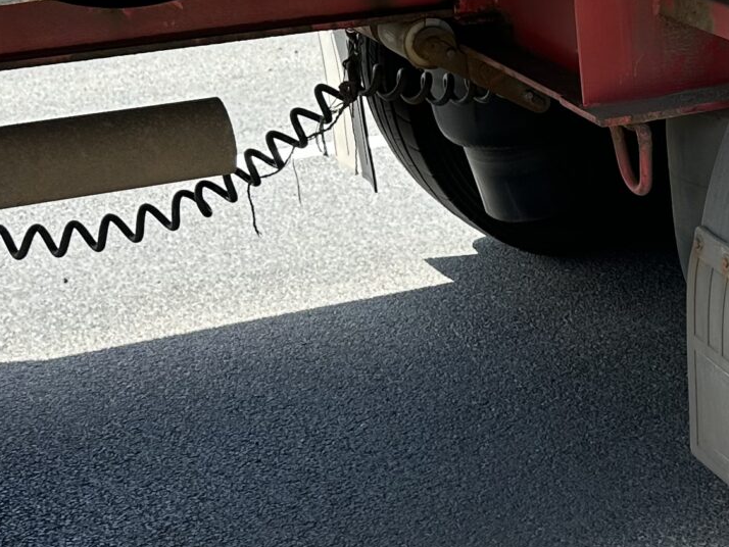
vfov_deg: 17.2
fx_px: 1812
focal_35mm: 86
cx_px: 1008
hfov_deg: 20.3
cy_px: 340
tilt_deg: -20.0
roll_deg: +1.3
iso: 80
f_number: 1.78
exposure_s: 1/431
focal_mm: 6.86
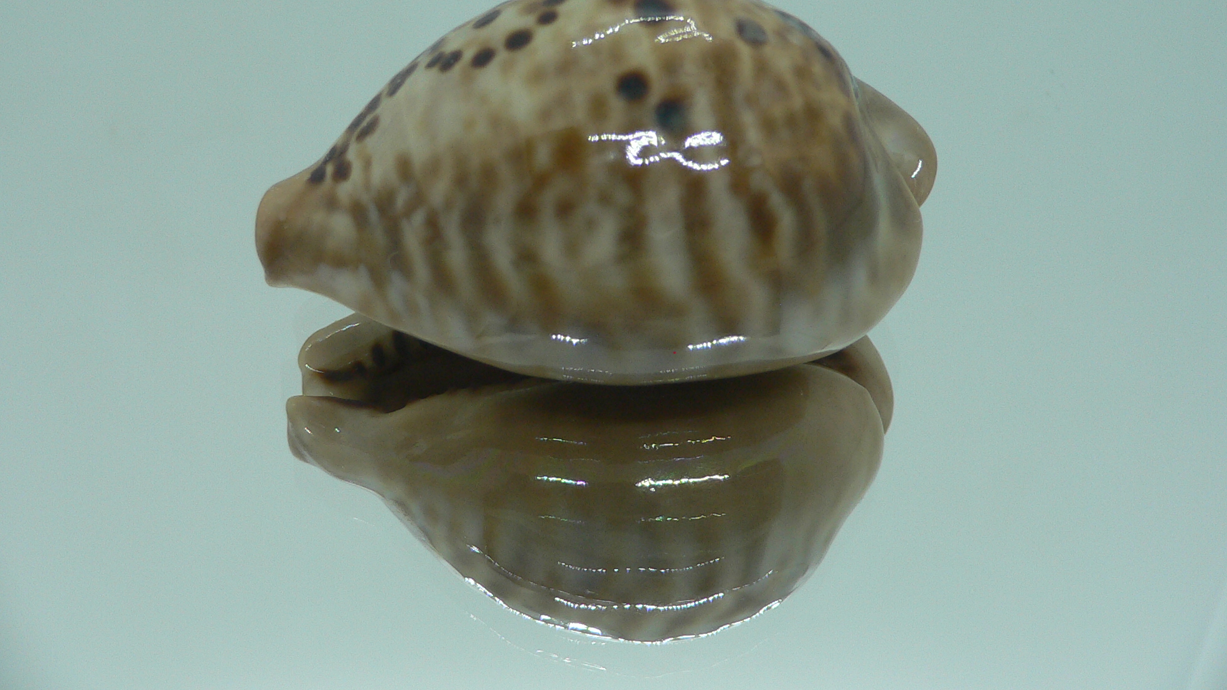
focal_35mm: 39
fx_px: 1269
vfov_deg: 30.3
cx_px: 604
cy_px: 260
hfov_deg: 51.6
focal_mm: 4.6
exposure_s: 1/60
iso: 80
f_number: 2.8
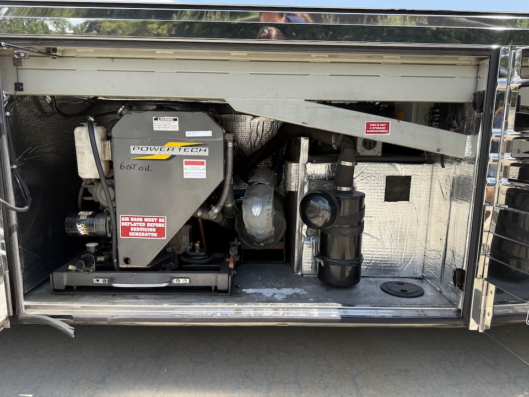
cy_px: 202
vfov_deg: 54.9
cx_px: 273
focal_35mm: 25
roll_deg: -2.6
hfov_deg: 69.4
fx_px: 382
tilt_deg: -7.2
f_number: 1.78
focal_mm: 6.76
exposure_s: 1/1250
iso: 80
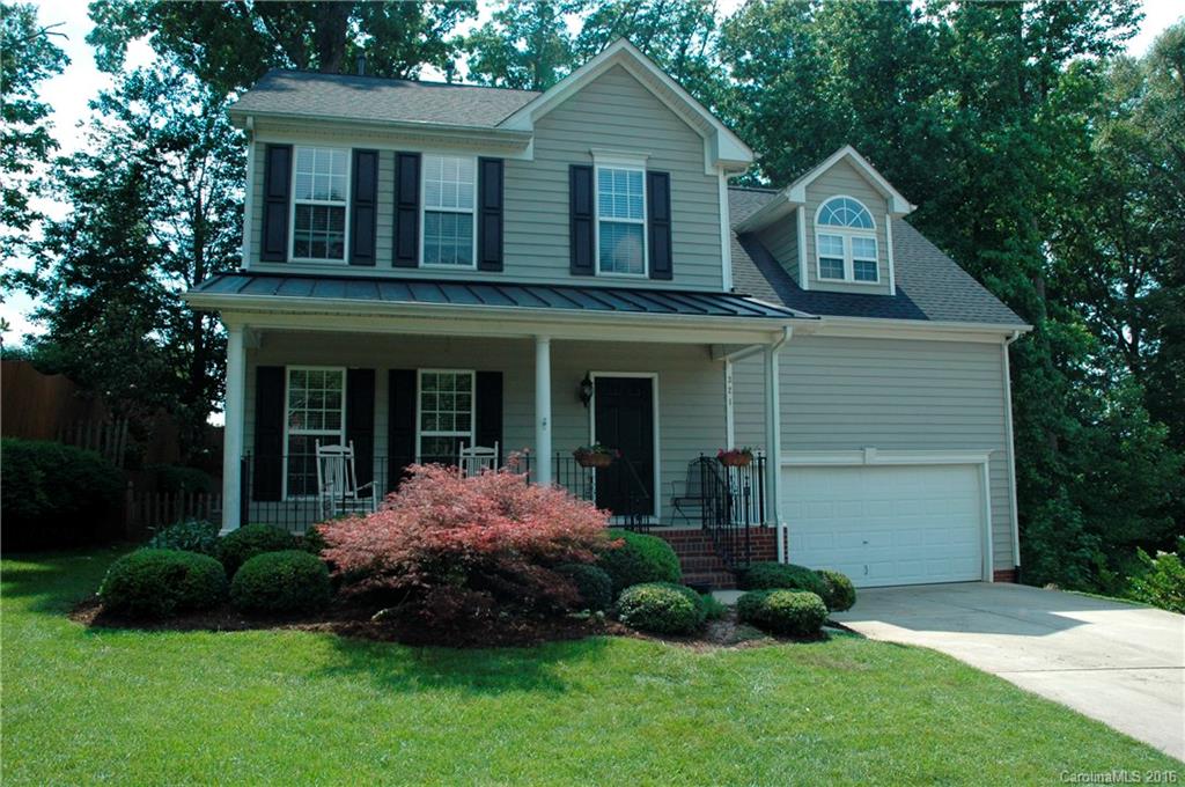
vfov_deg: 47.8
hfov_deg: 67.4
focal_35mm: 27
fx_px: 888
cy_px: 394
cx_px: 592
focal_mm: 18
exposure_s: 1/500
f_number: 8
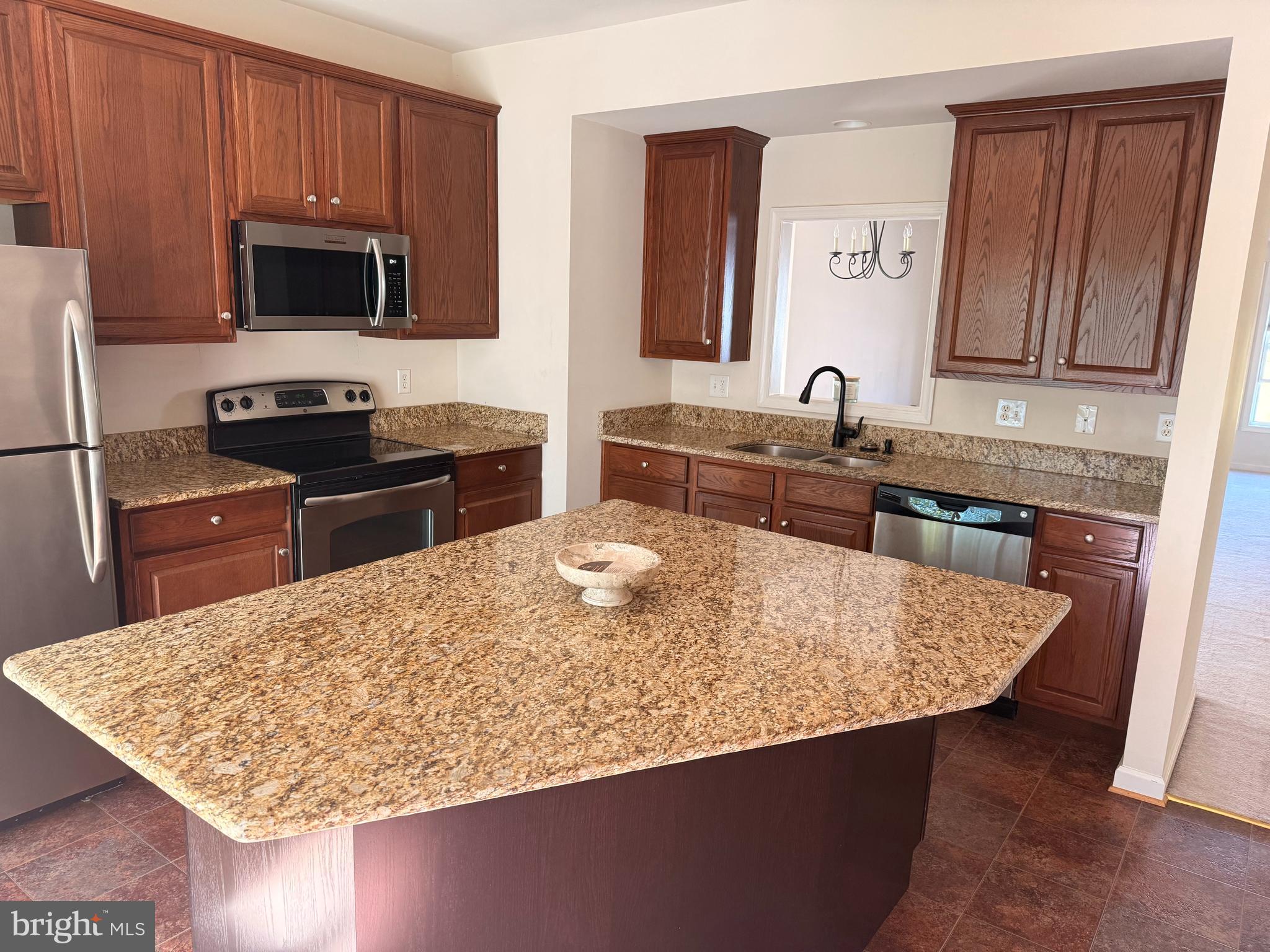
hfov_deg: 71.6
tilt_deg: -11.0
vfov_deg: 56.8
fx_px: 881
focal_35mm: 24
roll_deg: -1.6
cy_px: 476
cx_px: 635
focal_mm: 6.76
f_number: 1.78
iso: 200
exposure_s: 1/121
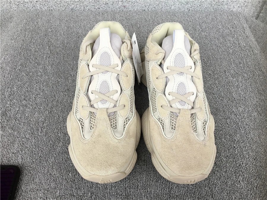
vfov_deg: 45.4
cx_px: 134
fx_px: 239
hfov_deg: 58.4
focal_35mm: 31
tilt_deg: -52.0
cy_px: 100
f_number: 2.4
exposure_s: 1/50
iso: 25
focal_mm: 3.3
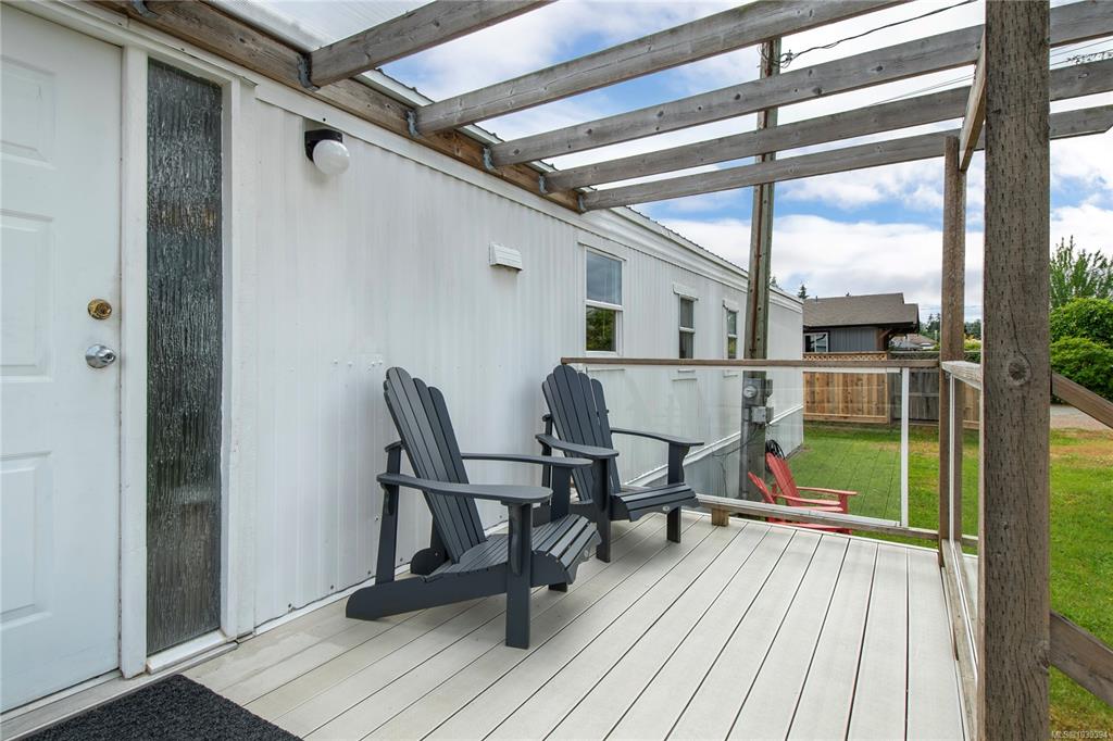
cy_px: 370
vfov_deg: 67.3
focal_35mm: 18
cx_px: 556
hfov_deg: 90.0
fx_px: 556
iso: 320
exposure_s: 1/250
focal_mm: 12
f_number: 14
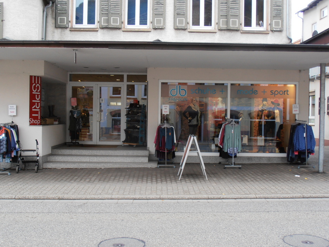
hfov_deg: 42.9
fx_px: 418
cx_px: 164
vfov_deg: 32.9
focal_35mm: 44
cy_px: 124
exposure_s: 1/40
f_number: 4.2
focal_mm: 7.87
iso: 100
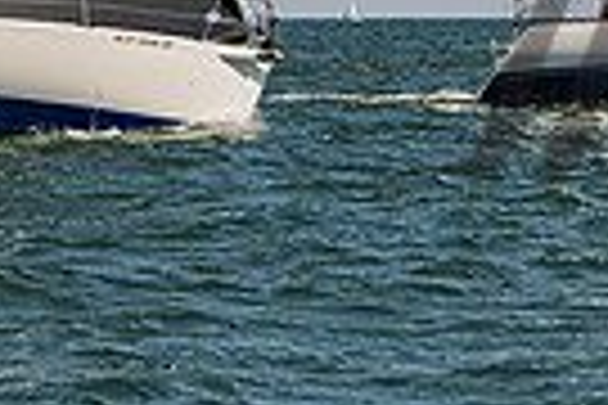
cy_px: -527
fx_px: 6704
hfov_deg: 5.2
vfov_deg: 3.4
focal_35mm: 397
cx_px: 151
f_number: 8
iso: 400
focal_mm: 84
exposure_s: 1/1250
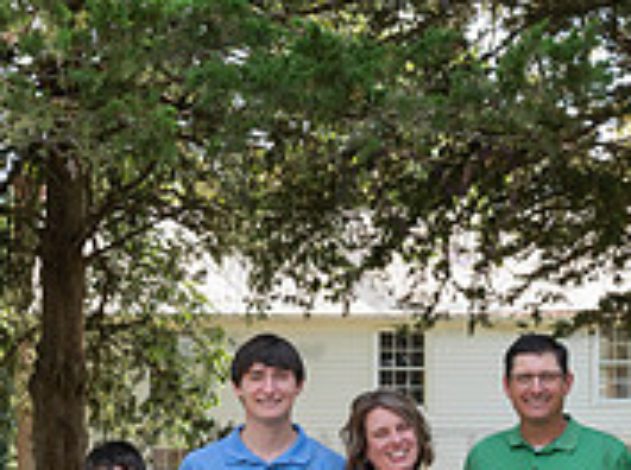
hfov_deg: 16.4
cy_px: 646
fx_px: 2183
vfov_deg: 11.9
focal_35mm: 120
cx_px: 463
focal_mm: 38
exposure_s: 1/160
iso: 400
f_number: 8
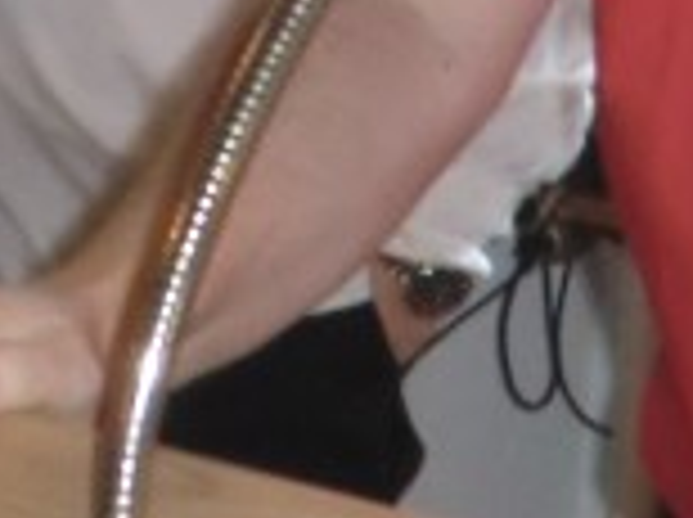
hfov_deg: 10.2
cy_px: -342
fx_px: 3858
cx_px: 126
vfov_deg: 7.5
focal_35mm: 193
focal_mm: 5.2
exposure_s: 1/60
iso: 400
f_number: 3.5
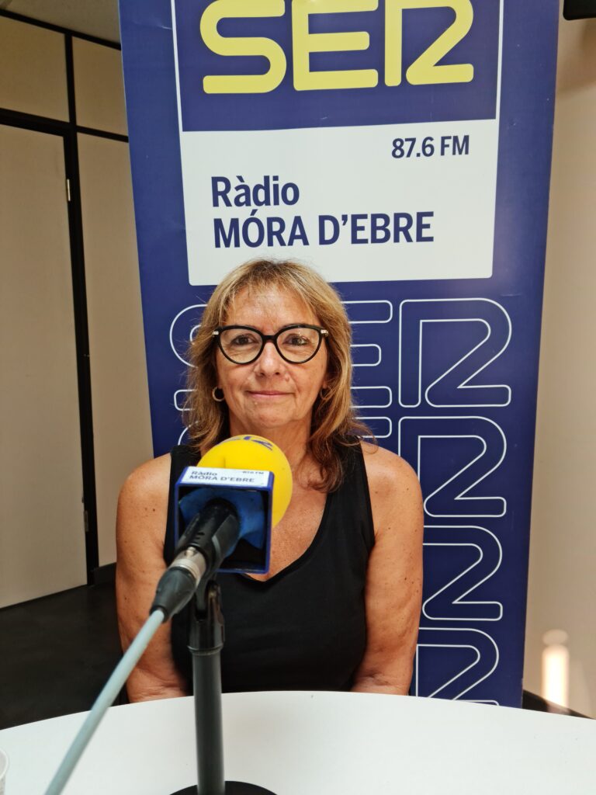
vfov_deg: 65.3
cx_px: 298
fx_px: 620
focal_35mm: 27
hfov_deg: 51.4
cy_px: 398
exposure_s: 1/50
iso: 100
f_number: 2
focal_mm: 5.9
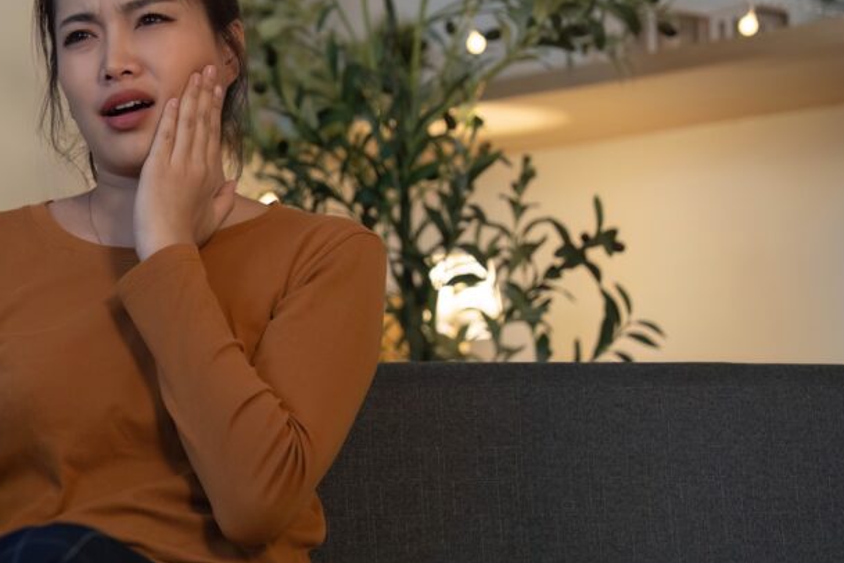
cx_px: 161
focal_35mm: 115
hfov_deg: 17.6
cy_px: 162
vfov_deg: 11.9
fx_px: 2696
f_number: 2.8
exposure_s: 1/80
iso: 1600
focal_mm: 70
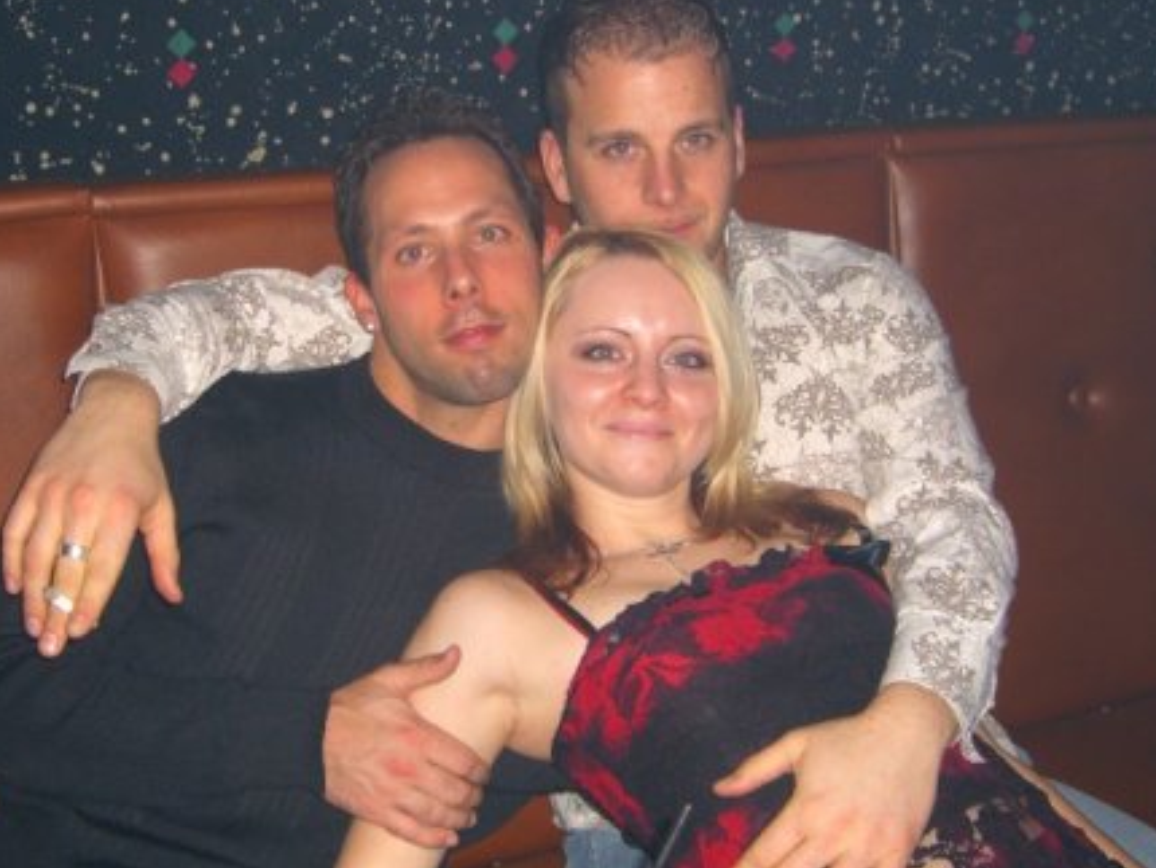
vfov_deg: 27.5
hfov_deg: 36.1
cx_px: 535
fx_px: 1771
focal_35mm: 53
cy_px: 400
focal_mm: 7.9
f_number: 2.8
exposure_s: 1/60
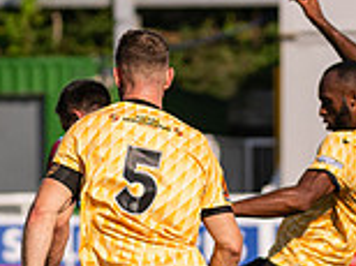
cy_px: 227
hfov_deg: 3.2
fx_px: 6377
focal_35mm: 621
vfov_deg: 2.4
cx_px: 359
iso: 200
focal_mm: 135
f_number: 2.8
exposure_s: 1/5000
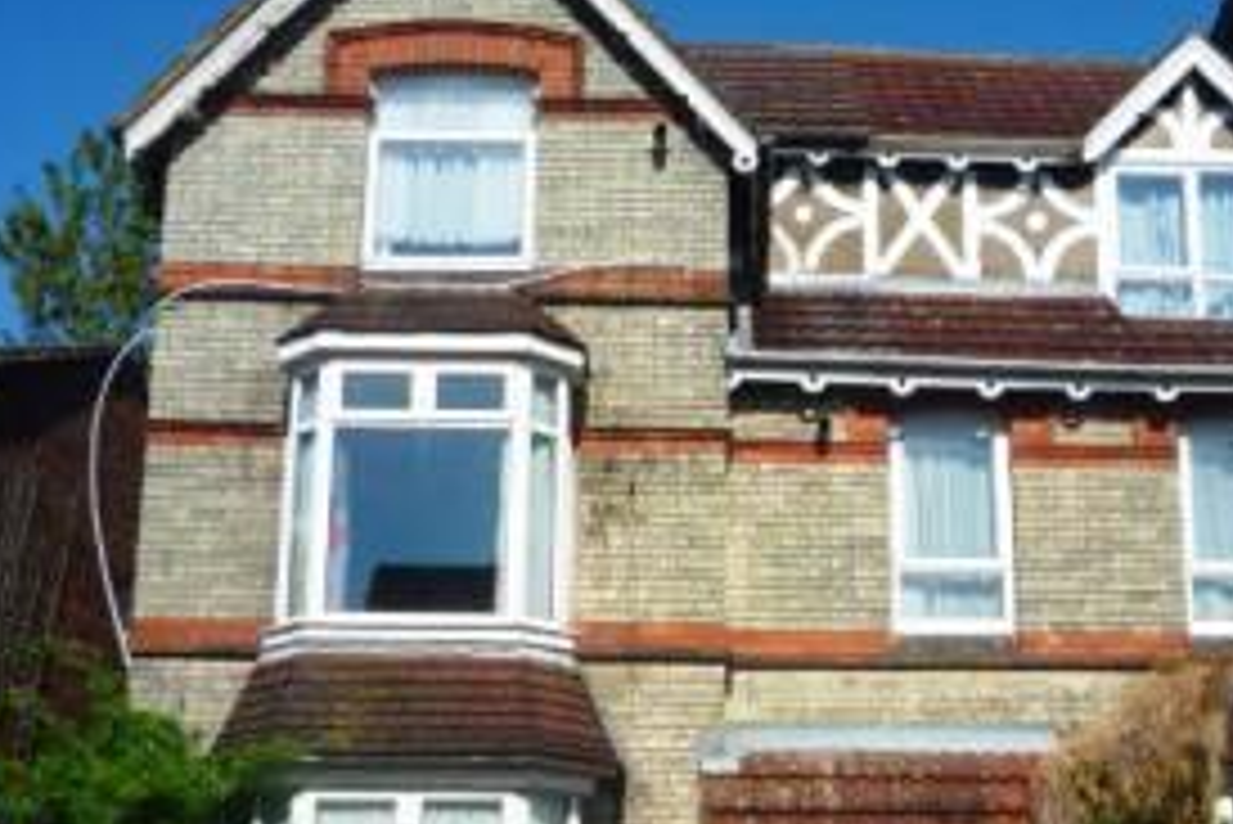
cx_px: 760
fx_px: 1748
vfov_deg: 26.1
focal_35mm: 51
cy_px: 653
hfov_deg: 38.6
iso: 100
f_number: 5.6
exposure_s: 1/640
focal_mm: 5.2
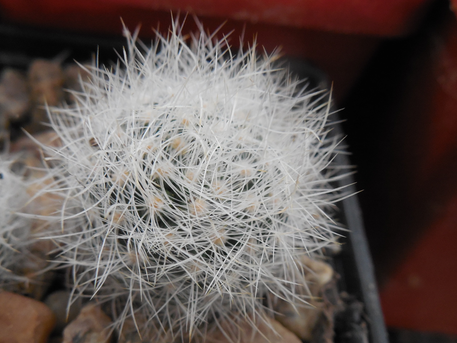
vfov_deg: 36.7
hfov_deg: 47.8
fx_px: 515
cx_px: 203
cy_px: 202
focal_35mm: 39
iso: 360
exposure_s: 1/30
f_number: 3.6
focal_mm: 5.6
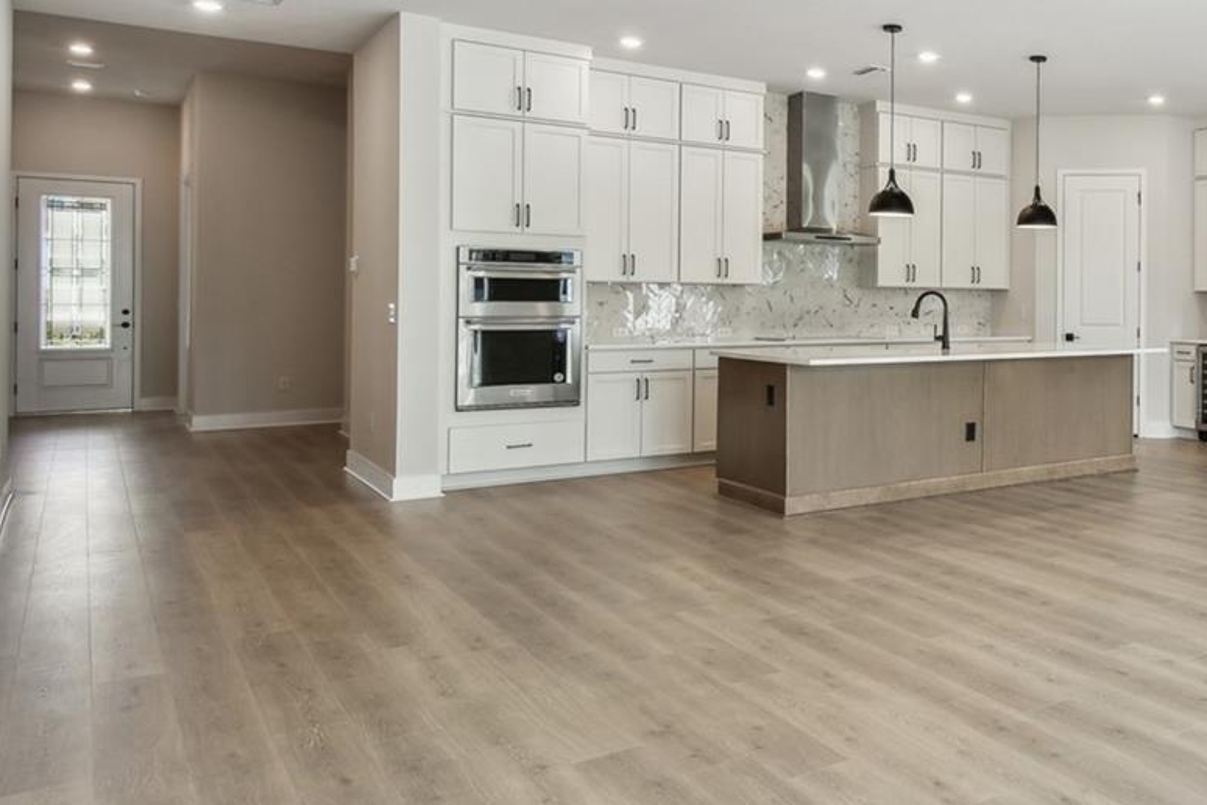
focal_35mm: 31
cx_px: 1045
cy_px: 295
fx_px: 1039
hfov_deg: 54.0
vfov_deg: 42.0
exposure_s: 1/15
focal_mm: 10
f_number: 7.1
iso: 100
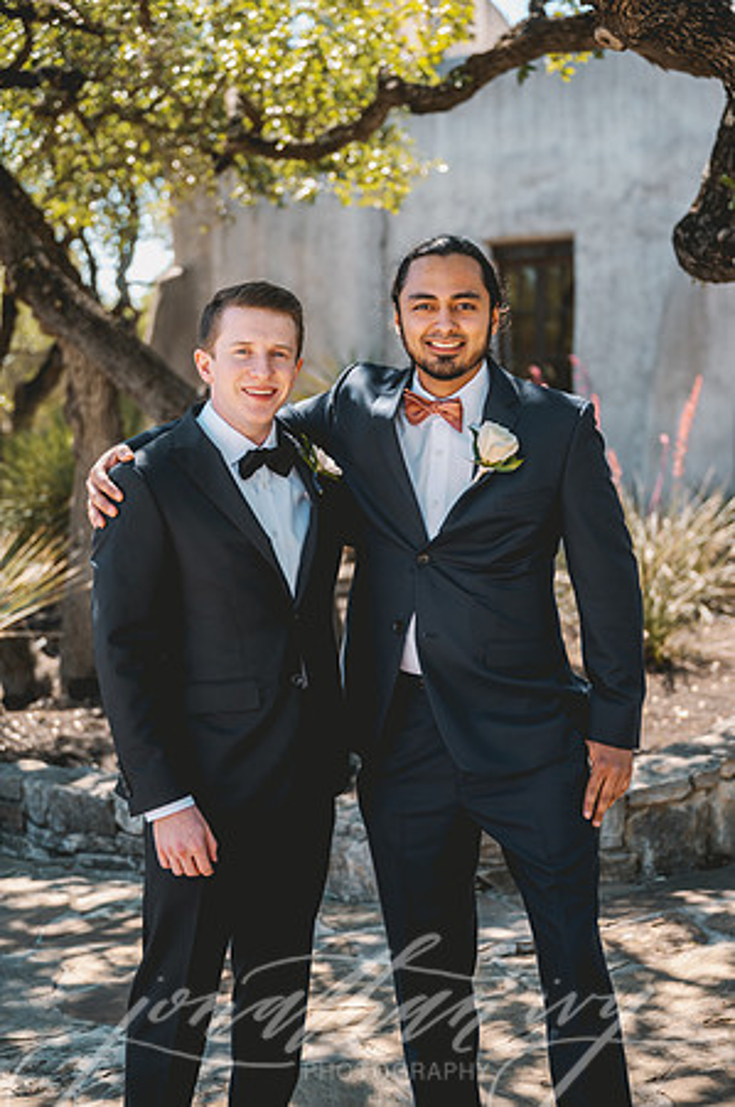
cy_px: 554
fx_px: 1688
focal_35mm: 55
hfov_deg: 24.6
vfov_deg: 36.3
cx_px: 368
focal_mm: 55
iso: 160
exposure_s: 1/800
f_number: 2.8
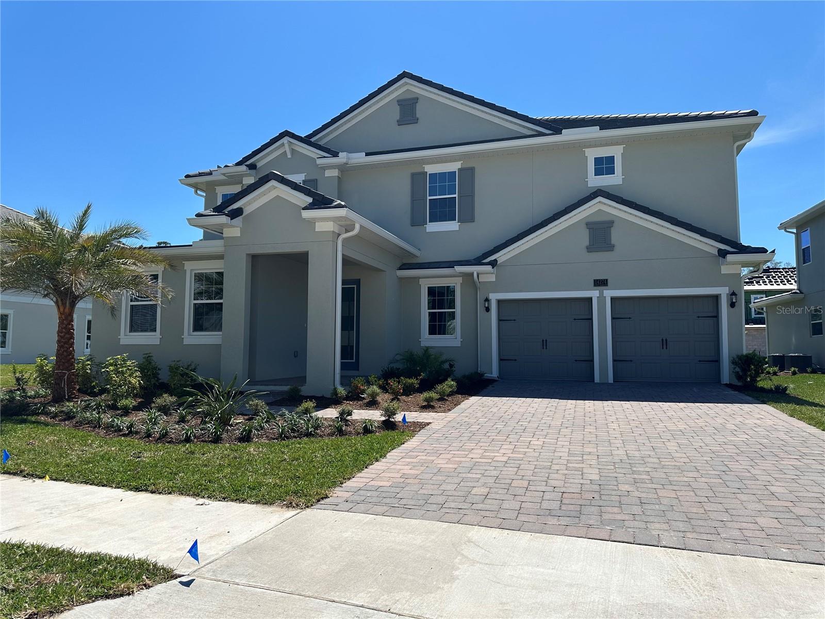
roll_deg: -0.4
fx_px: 572
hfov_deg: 71.6
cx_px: 412
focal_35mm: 24
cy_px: 310
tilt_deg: +5.5
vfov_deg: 56.8
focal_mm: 6.86
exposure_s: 1/5525
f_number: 1.78
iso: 80
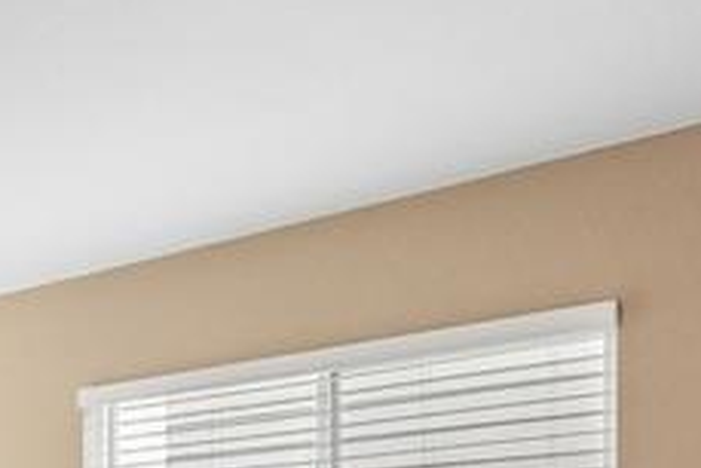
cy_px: 618
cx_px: -328
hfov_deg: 24.1
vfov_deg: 18.8
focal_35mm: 67
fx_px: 1305
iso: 640
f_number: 9
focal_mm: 10
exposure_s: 1/25
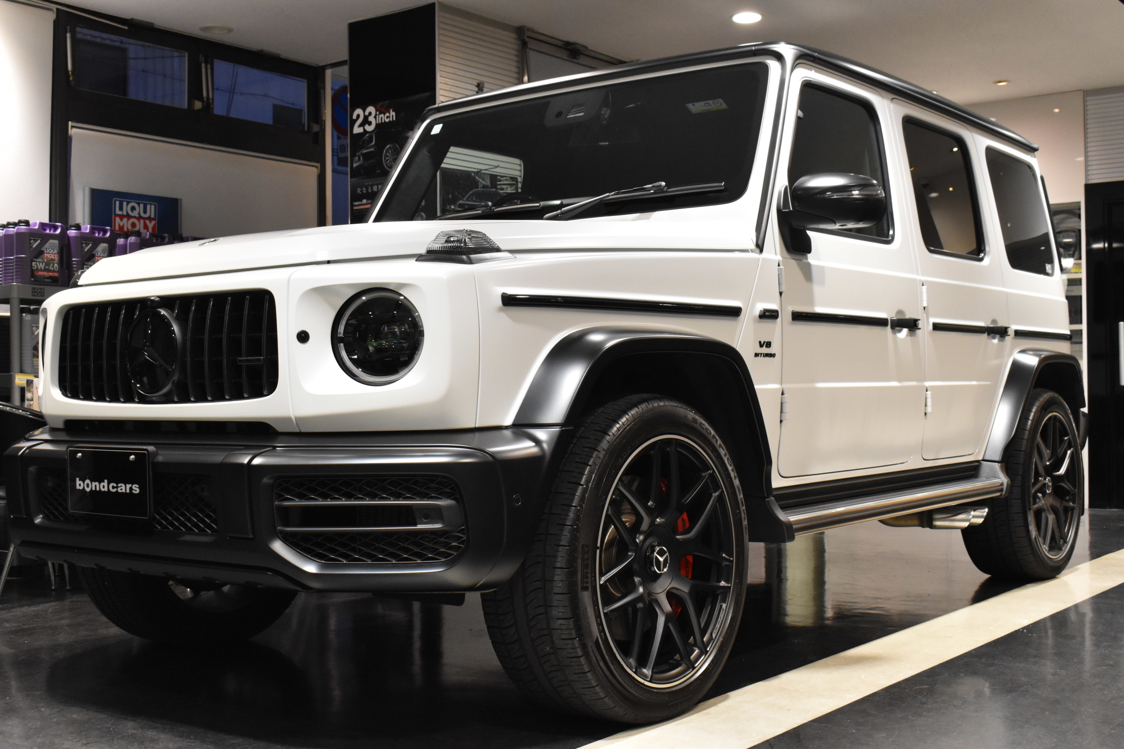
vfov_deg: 30.9
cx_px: 562
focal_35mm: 44
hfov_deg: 45.0
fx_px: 1358
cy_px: 374
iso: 2500
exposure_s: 1/50
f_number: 8
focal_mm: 29
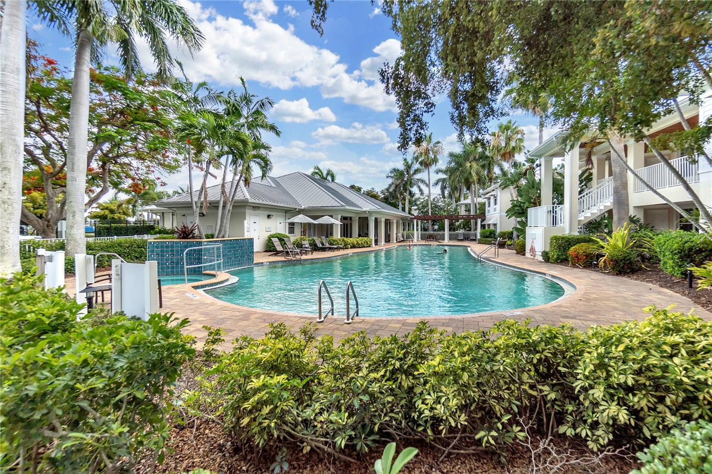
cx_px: 356
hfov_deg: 100.4
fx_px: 297
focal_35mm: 15
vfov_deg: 77.3
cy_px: 237
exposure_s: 1/800
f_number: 4
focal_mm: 10
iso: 100
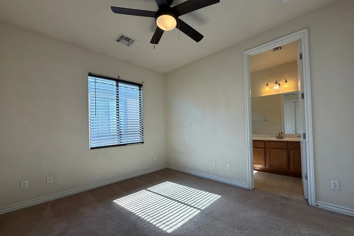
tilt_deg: +0.8
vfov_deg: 77.3
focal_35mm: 15
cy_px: 125
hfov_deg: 100.4
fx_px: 148
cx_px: 181
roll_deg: +0.9
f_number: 2.2
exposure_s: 1/120
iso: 80
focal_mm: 2.22
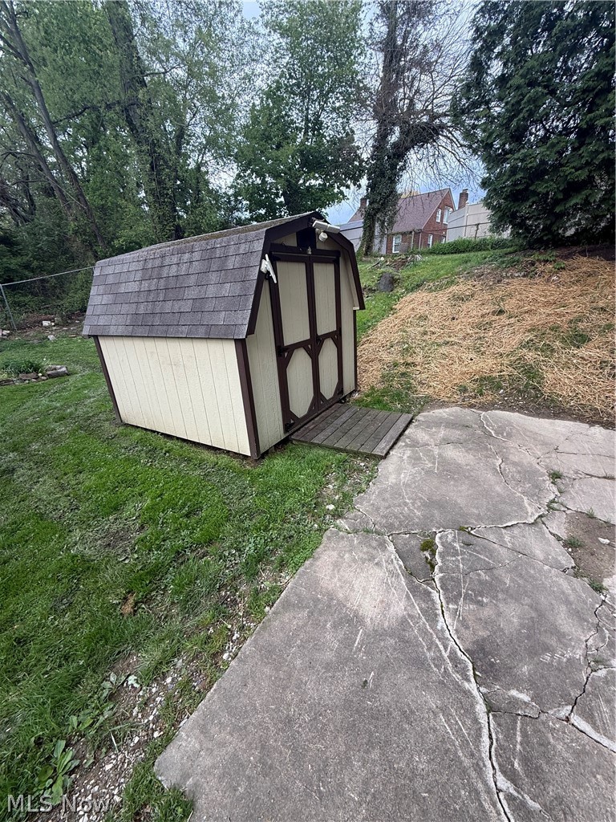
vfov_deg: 102.1
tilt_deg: -22.5
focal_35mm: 14
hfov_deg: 85.7
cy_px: 411
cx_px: 308
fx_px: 332
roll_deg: +3.6
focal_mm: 2.22
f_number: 2.2
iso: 50
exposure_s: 1/304
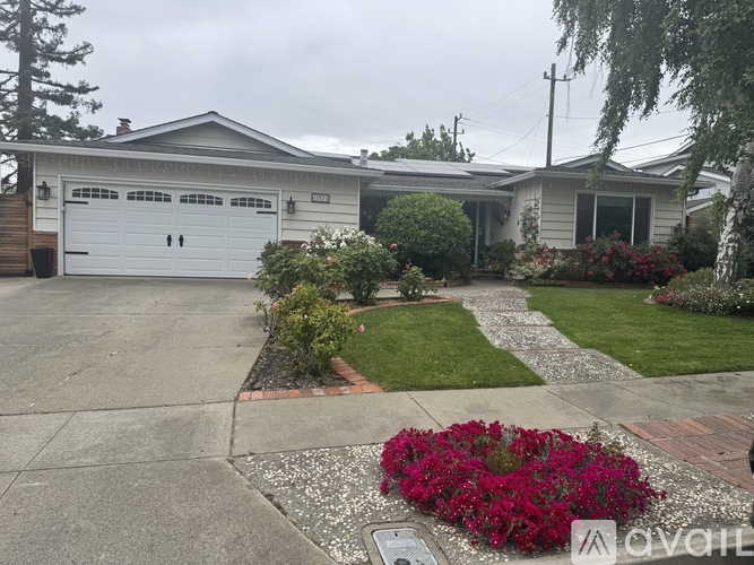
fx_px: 523
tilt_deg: -2.7
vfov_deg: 56.8
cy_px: 282
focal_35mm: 24
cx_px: 377
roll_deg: -0.9
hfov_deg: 71.6
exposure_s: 1/2331
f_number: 1.78
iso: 80
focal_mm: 6.76
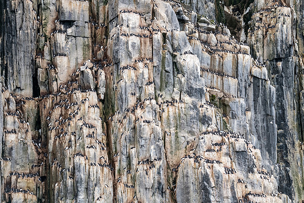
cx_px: 152
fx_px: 1351
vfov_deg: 8.6
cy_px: 102
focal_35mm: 160
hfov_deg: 12.8
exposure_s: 1/1000
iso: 1600
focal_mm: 160
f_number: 8
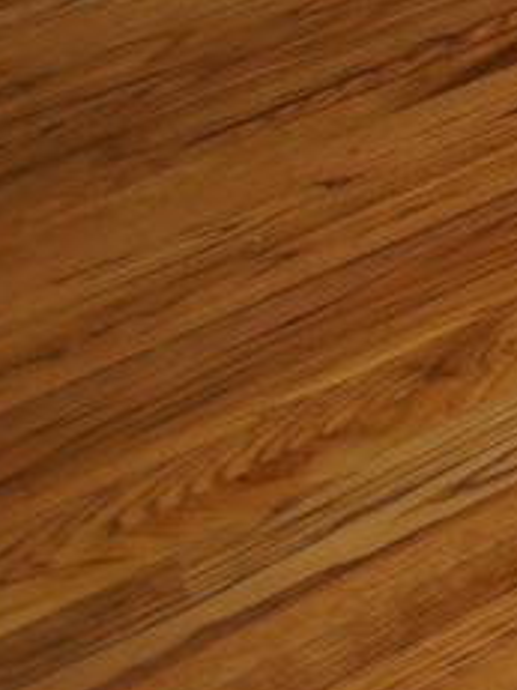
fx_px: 2013
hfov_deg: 8.6
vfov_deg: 15.4
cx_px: 1954
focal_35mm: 101
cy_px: -711
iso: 400
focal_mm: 10
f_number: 4
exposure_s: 1/60
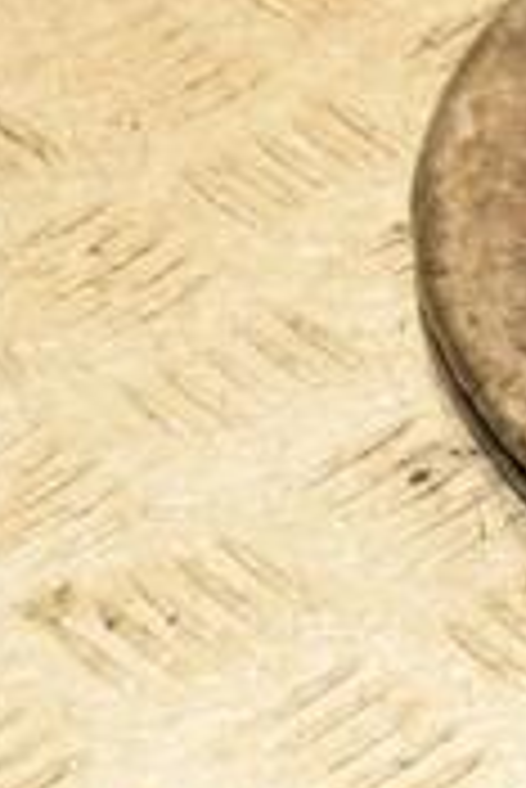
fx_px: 5402
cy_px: 167
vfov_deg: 8.3
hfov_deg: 5.4
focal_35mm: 247
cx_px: 1101
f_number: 4.8
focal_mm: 48
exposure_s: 1/200
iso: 800
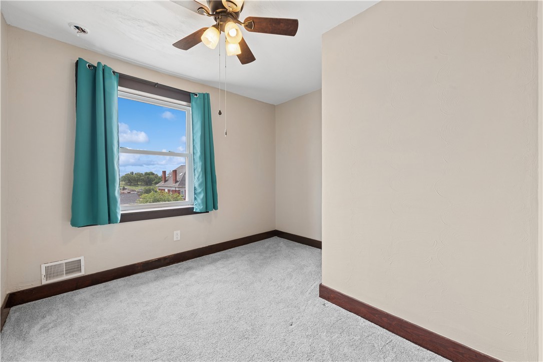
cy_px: 181
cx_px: 272
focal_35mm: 14
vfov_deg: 81.2
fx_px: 211
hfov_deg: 104.2
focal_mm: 14
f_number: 11
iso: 50
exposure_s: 1/3.33
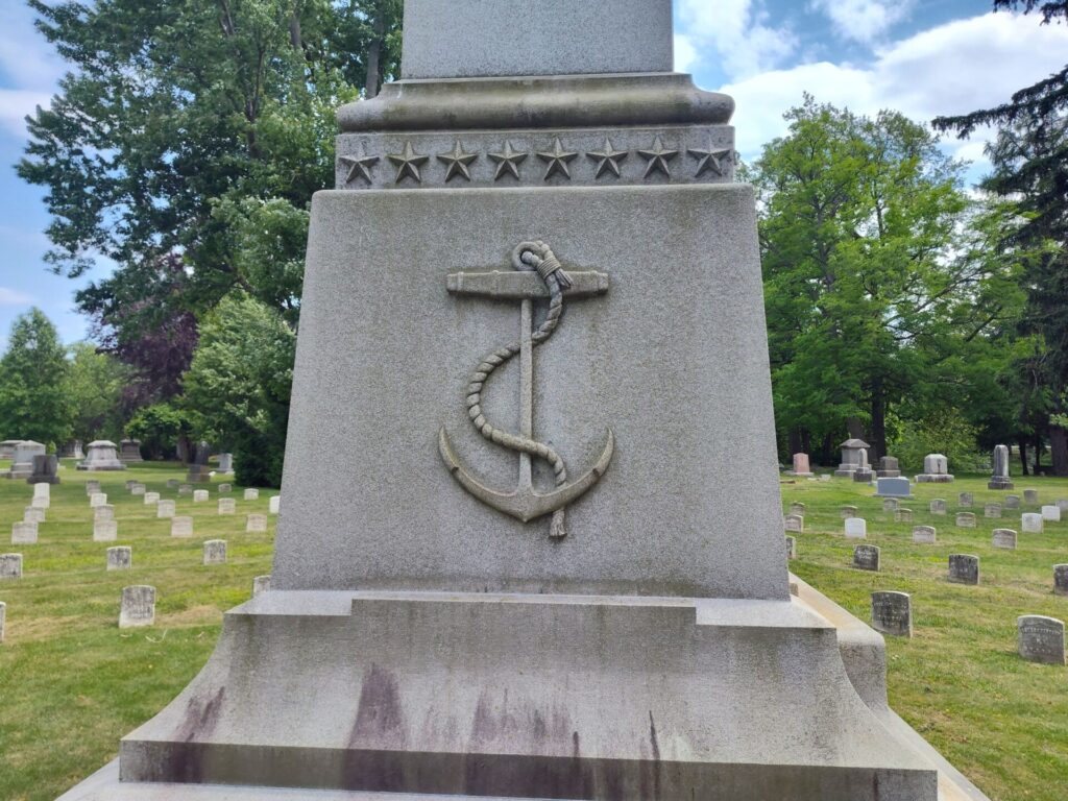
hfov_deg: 73.9
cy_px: 400
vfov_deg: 58.9
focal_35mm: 23
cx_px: 534
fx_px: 710
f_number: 1.8
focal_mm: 5.56
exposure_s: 1/926
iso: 100
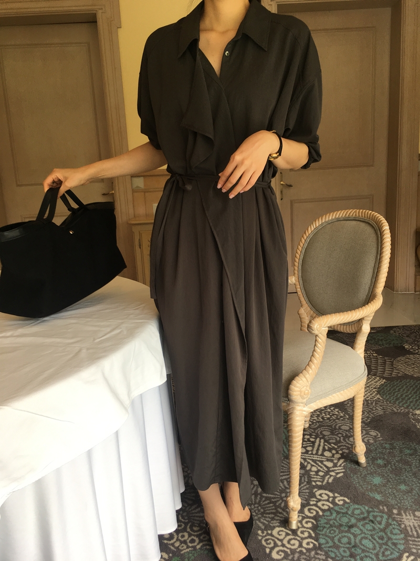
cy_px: 280
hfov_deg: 48.2
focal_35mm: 29
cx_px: 210
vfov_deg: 61.7
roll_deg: +2.0
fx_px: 469
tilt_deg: -10.6
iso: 32
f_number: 2.2
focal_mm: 4.15
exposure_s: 1/120
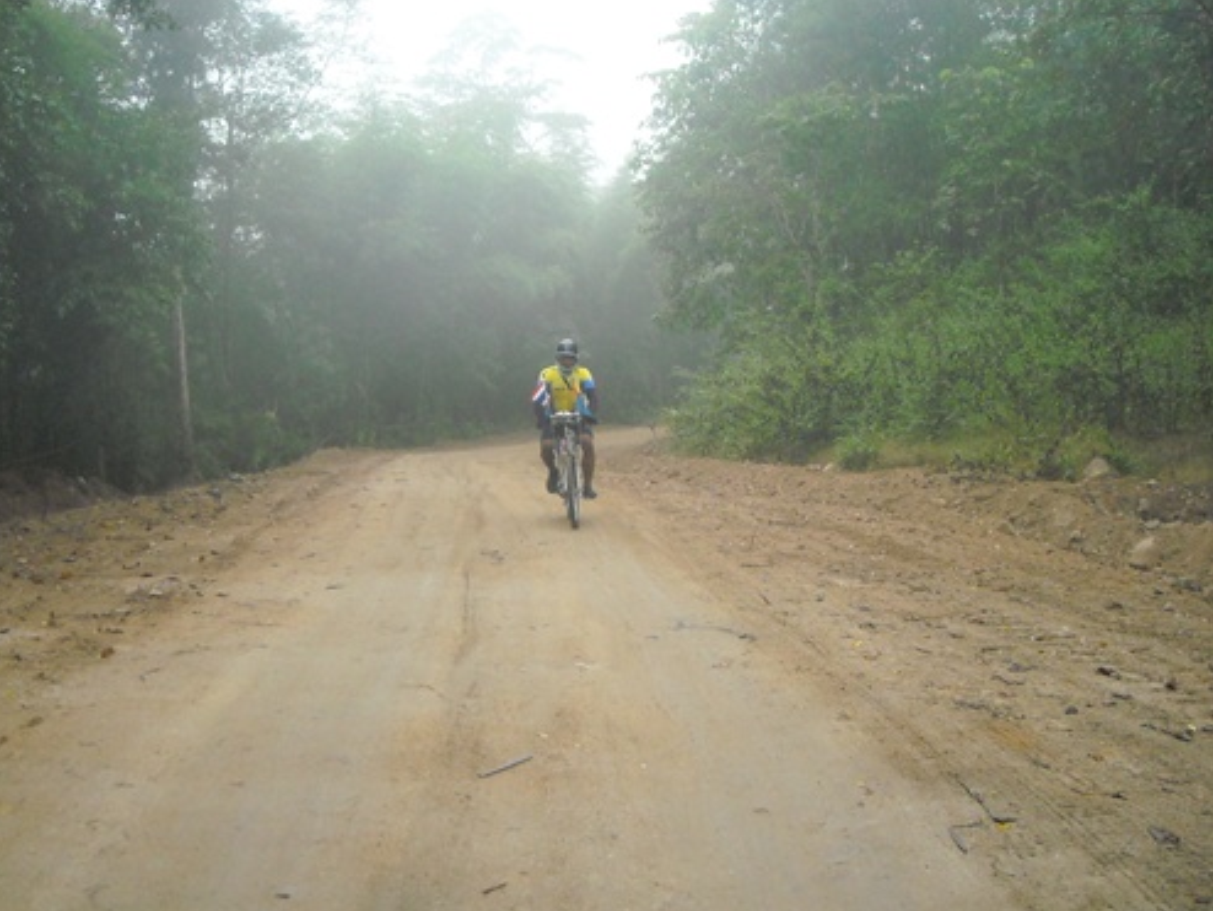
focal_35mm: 39
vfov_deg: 36.8
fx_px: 1367
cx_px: 540
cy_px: 441
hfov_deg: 47.8
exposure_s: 1/250
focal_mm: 5.7
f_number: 2.8
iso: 436
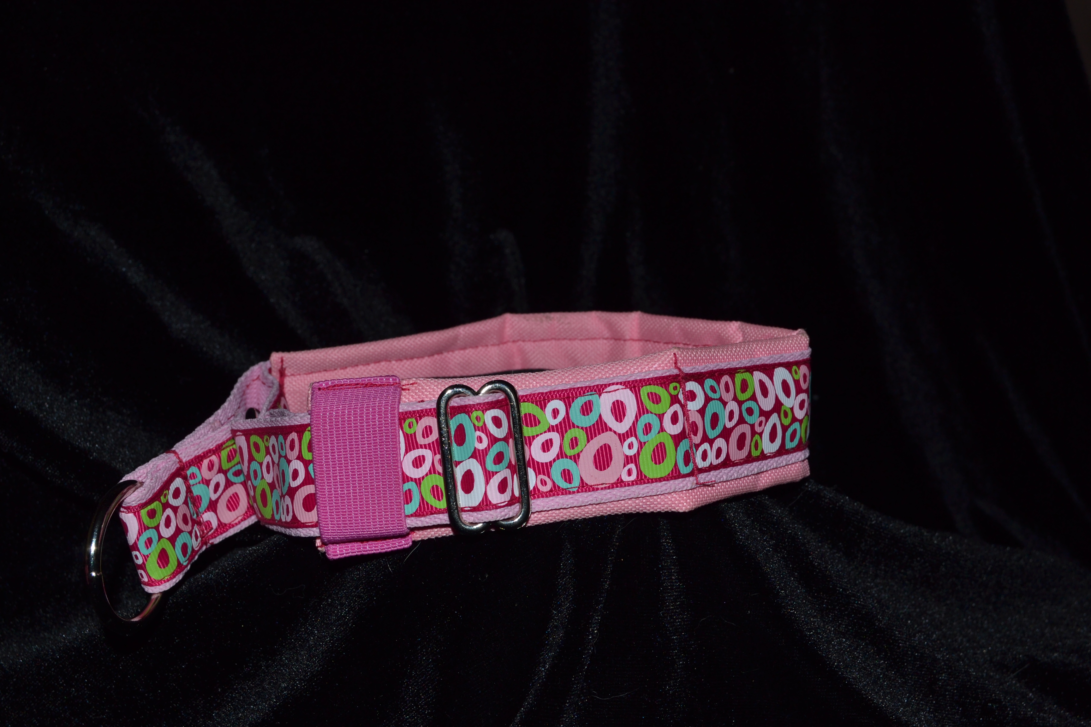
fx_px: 1364
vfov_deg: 29.9
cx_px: 546
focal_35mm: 45
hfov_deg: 43.6
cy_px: 364
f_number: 8
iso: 100
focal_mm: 30
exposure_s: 1/60
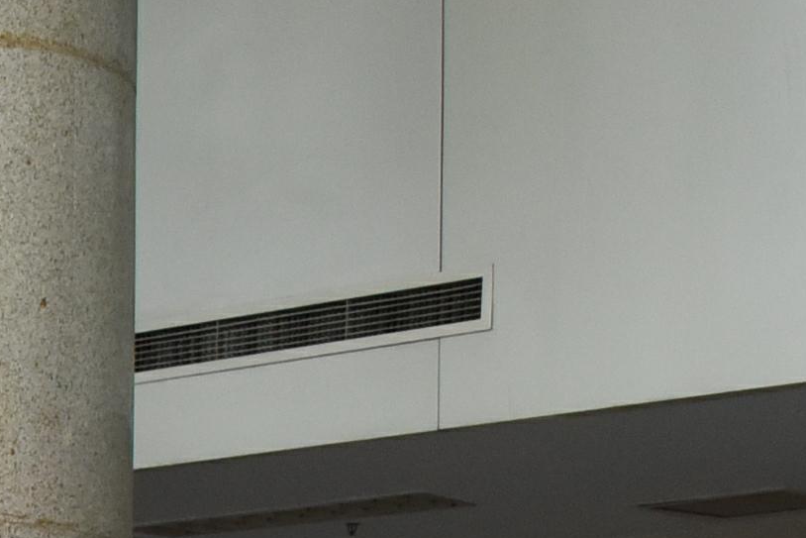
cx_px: -1060
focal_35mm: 217
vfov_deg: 6.1
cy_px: 1248
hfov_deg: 8.7
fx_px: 4859
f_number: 7.1
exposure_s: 1/200
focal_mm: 32
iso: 1600
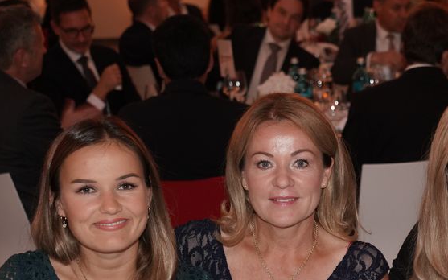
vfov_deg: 12.8
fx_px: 1233
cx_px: 377
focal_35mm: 101
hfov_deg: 20.3
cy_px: 280
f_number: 4.5
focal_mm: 46
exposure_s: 1/50
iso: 1600
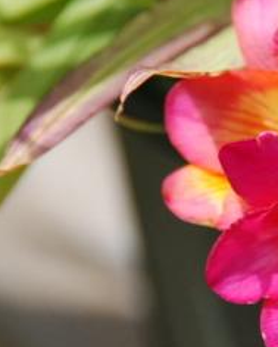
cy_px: 206
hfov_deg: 1.1
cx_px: 254
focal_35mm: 1436
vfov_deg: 1.3
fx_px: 14759
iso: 800
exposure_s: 1/1250
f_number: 5.6
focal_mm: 300
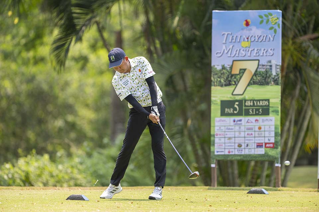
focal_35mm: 400
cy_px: 106
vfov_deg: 3.4
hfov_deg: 5.2
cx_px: 160
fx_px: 3544
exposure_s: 1/2500
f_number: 2.8
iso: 800
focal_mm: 400
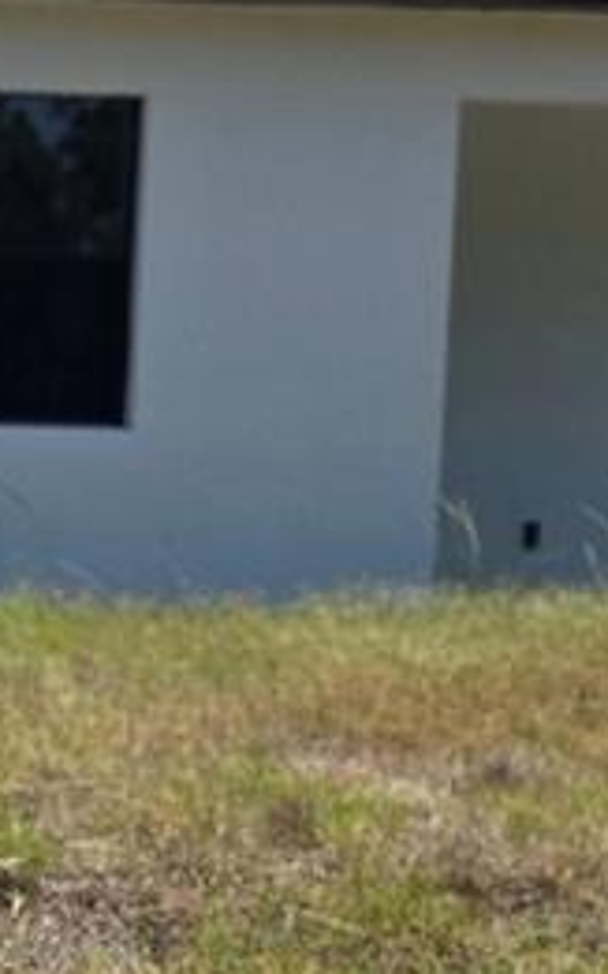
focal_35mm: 112
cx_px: -615
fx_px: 2971
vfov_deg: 18.5
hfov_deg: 10.7
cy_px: 739
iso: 80
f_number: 1.7
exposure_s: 1/6355
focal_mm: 6.3
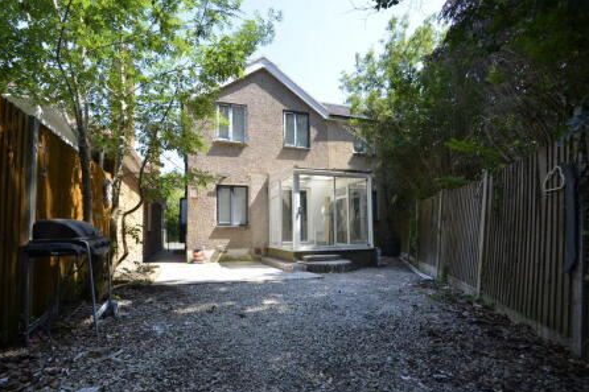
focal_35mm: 16
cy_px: 208
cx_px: 280
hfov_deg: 96.7
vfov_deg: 73.6
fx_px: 262
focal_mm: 10
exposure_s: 1/200
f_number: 7.1
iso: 200
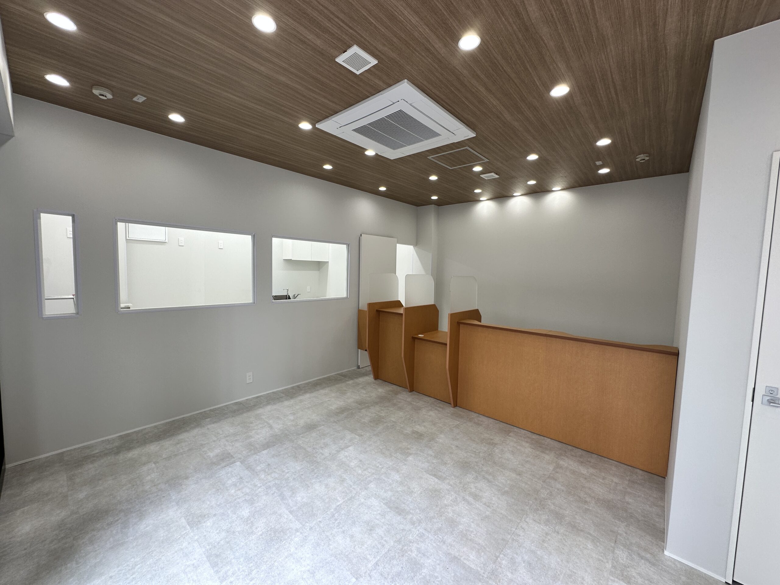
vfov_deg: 85.7
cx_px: 390
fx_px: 315
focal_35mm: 14
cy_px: 292
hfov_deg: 102.1
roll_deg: -1.2
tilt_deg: -2.7
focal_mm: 2.22
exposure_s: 1/99
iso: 64
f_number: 2.2
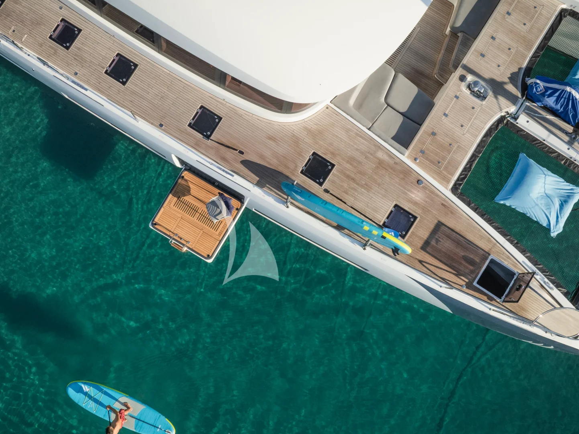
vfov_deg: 44.1
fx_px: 535
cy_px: 241
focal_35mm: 32
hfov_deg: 56.6
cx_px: 244
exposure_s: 1/1000
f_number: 5.6
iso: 200
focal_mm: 12.29
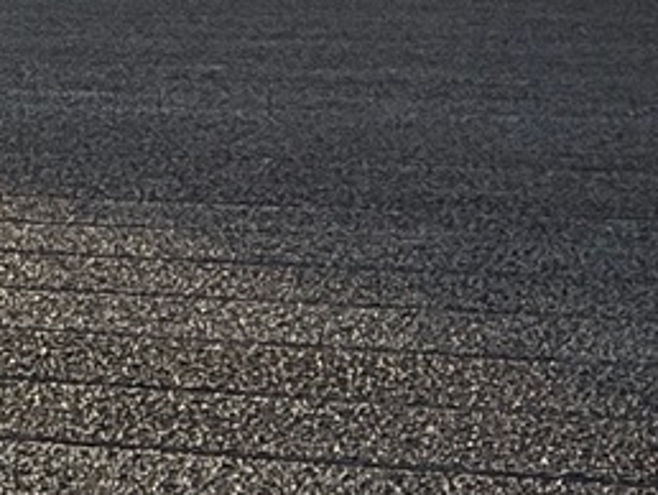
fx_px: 1979
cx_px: -77
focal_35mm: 104
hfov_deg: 18.2
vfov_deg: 13.8
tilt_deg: -1.5
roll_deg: +0.7
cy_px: -120
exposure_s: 1/1613
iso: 64
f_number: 2.2
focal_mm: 2.22
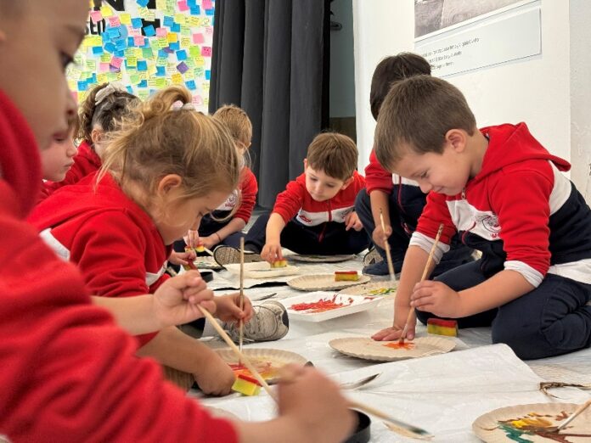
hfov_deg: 39.7
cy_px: 222
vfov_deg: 30.3
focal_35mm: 48
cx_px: 296
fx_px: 820
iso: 200
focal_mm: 6.76
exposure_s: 1/50
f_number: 1.78
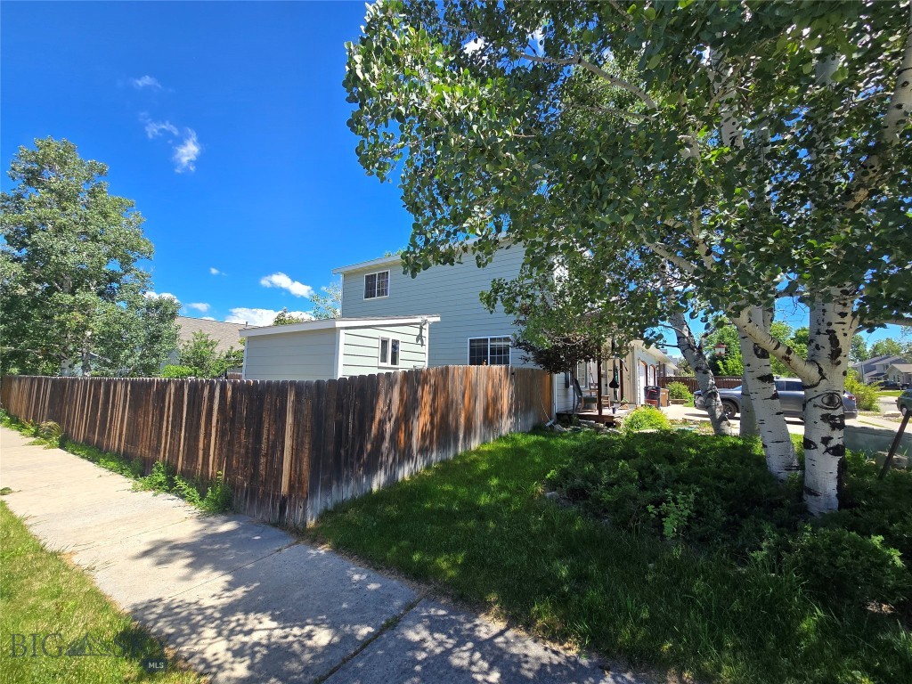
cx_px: 456
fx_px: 343
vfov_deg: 89.9
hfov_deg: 106.2
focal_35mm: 13
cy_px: 342
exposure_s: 1/1005
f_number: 2.2
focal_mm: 2.2
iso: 50
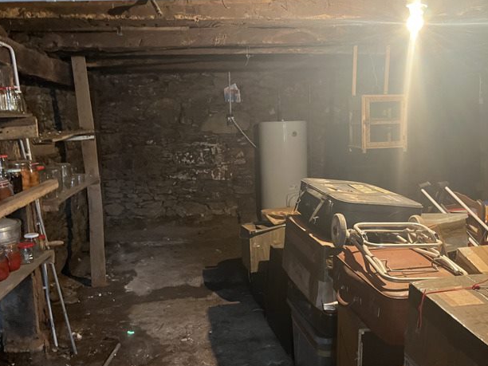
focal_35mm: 34
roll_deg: +1.1
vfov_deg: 41.8
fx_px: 479
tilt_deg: -6.8
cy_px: 183
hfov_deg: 53.8
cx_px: 275
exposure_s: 1/33
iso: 500
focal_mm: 5.1
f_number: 1.6
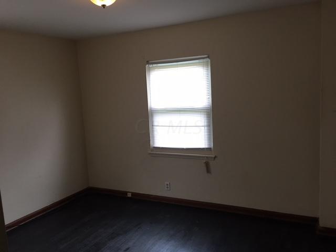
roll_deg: +2.9
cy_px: 126
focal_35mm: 29
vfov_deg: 48.2
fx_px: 281
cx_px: 168
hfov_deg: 61.7
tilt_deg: -5.7
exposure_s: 1/15
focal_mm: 4.15
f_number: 2.2
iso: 50
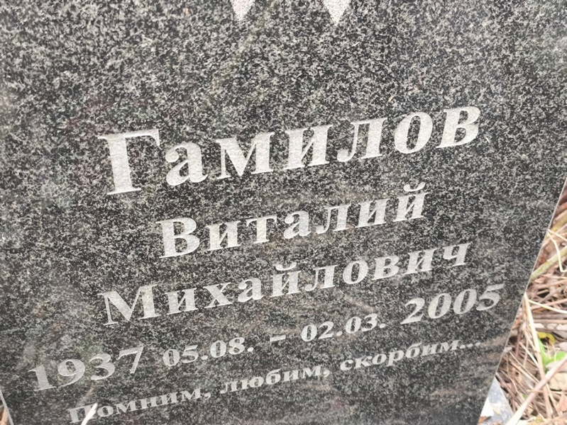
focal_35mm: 50
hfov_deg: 38.2
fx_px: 819
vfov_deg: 29.1
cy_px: 212
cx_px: 284
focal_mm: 4.71
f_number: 1.7
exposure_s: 1/30
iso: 320
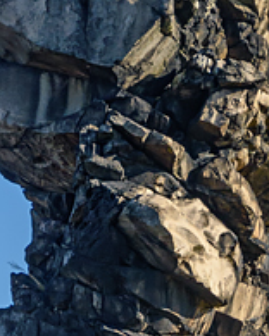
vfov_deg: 6.3
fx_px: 3025
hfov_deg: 5.1
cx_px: 87
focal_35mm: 304
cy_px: 477
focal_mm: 42
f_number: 8
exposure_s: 1/640
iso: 200
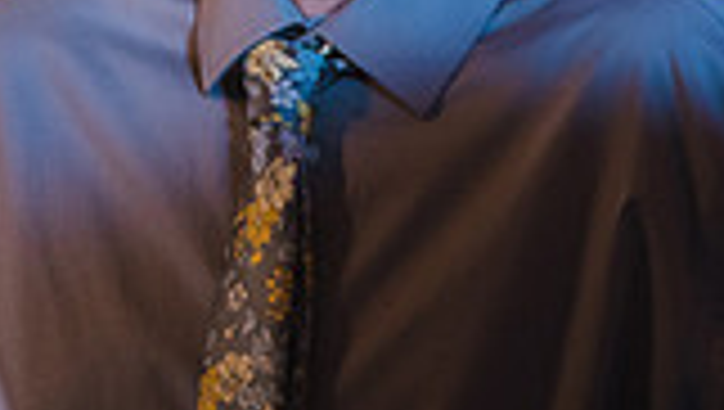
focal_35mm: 320
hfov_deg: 6.7
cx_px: 99
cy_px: -306
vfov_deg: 3.8
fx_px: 6150
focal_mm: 85
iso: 3200
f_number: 3.5
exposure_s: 1/200
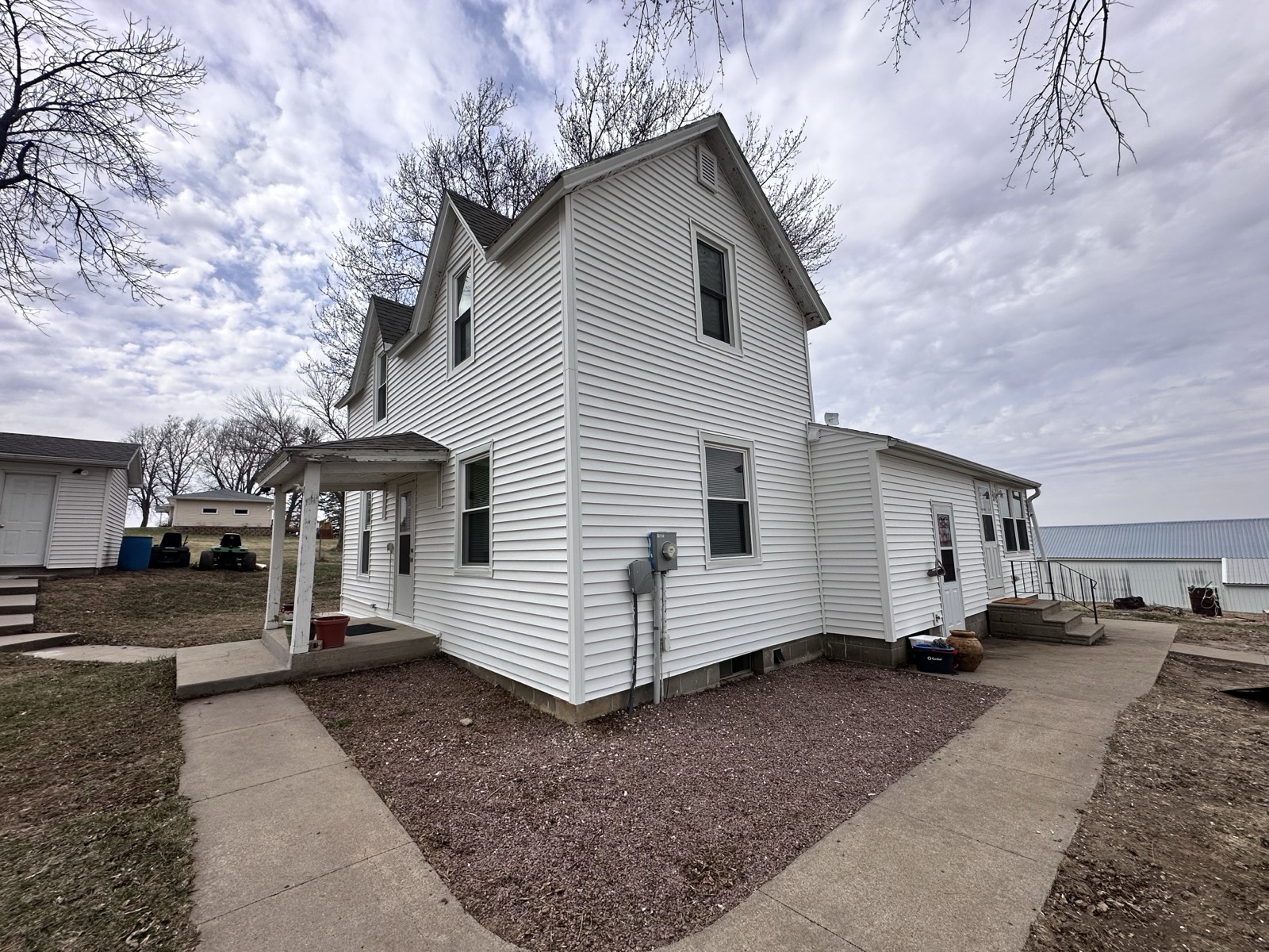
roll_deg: +0.6
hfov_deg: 102.1
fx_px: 513
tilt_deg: +8.3
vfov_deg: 85.7
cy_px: 476
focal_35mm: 14
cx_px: 634
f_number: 2.2
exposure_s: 1/2304
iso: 50
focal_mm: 2.22
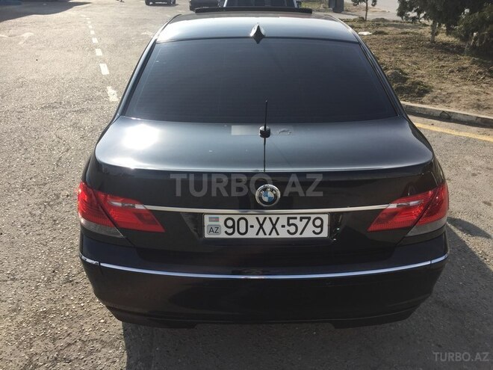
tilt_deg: -24.7
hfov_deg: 61.7
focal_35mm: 29
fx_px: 413
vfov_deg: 48.2
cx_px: 246
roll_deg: -0.5
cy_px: 185
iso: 32
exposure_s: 1/1647
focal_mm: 4.15
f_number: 2.2
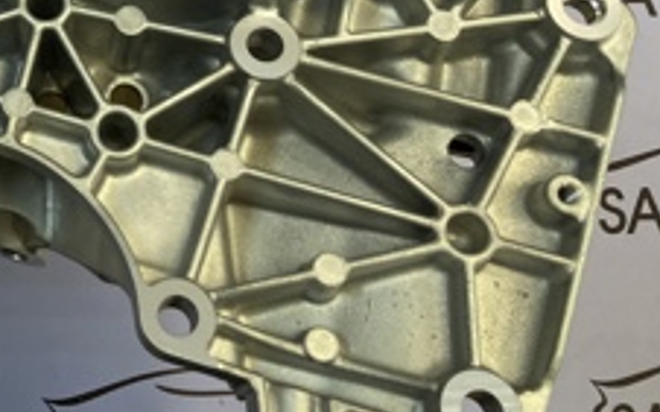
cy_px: -194
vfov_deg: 14.5
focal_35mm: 84
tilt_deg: -87.3
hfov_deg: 22.3
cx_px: -184
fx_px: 1510
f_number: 1.8
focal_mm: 3.99
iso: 80
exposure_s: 1/73
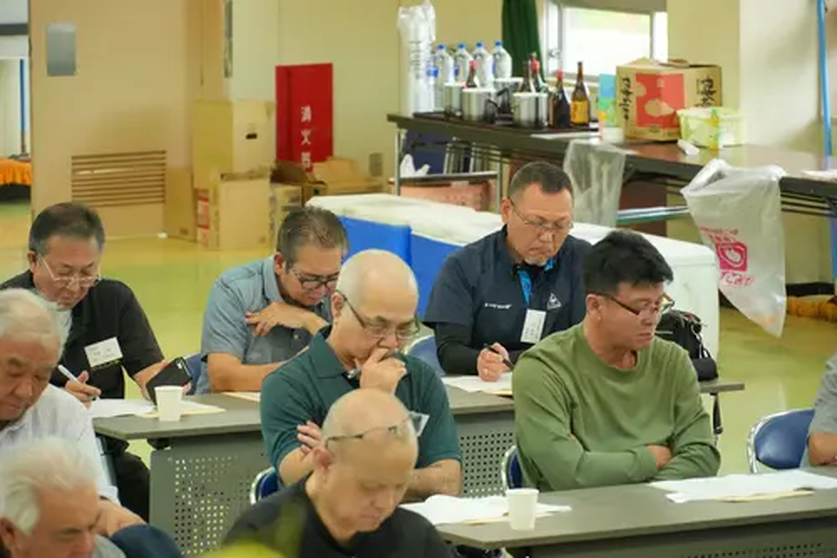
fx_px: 4706
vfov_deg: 6.8
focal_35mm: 202
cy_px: 279
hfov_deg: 10.2
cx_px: 418
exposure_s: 1/250
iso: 5000
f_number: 5.6
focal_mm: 135
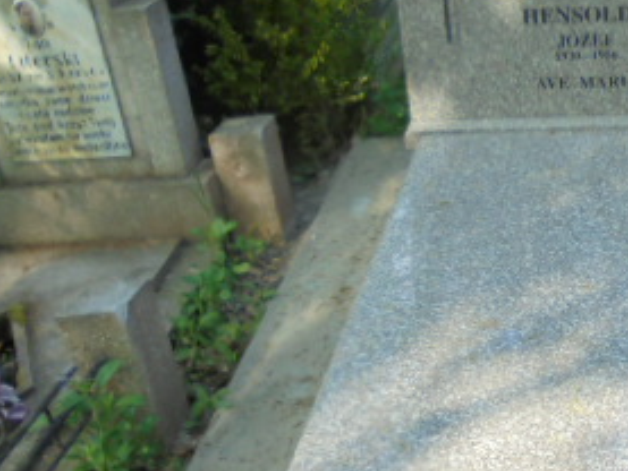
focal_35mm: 60
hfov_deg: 30.5
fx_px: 1089
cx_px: 585
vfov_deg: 24.4
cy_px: 276
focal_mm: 4.6
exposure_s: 1/160
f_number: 3.5
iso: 100
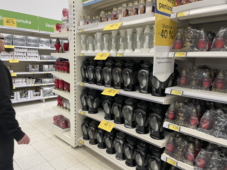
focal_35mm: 26
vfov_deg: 53.1
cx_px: 114
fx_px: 170
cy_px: 85
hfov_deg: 67.3
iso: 100
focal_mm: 4.2
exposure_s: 1/50
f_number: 1.6
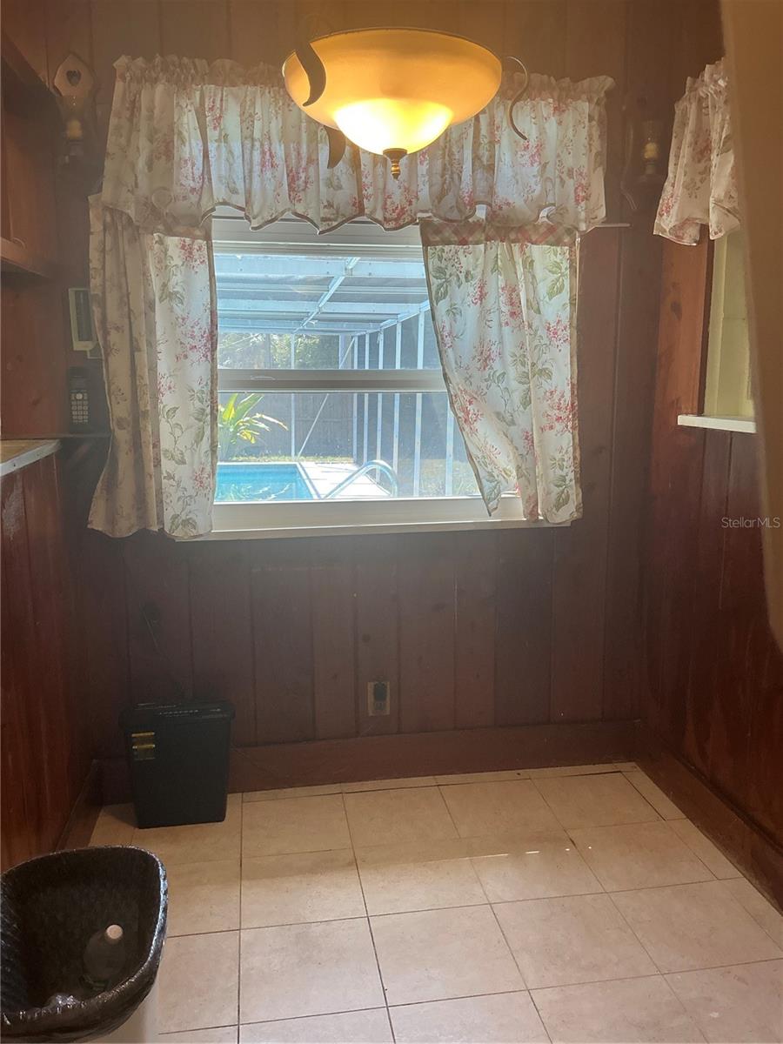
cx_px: 392
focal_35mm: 28
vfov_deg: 63.4
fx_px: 844
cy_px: 522
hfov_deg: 49.7
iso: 50
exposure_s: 1/120
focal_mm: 3
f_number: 1.8
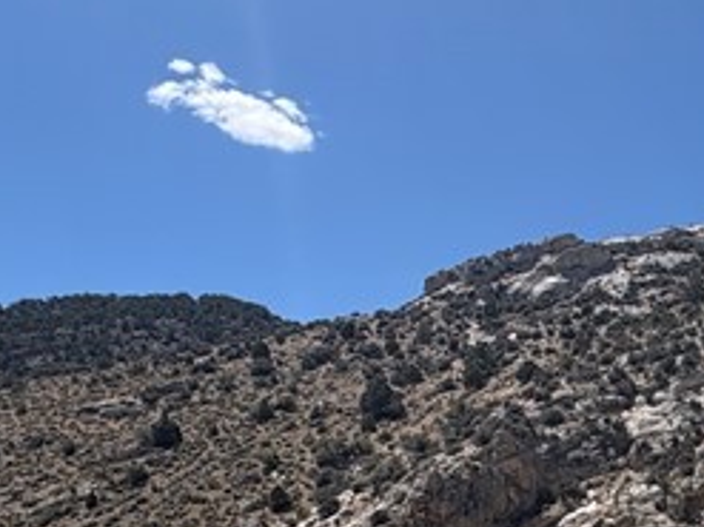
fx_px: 1179
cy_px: 655
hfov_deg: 28.2
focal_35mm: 58
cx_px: 881
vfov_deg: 22.9
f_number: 2.2
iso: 50
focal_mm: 2.22
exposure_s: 1/1880
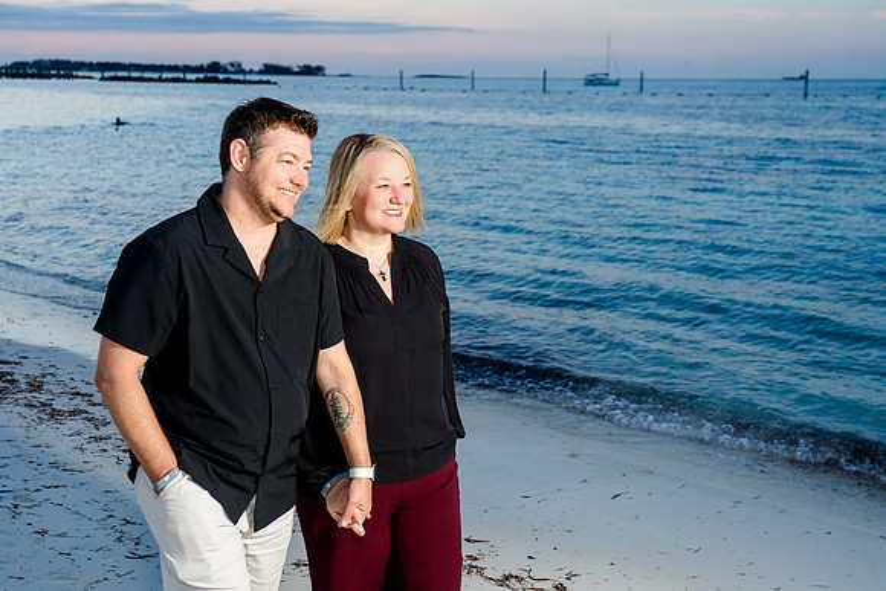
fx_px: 1157
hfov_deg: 41.9
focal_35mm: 47
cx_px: 443
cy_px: 296
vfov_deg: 28.7
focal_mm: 47
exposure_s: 1/200
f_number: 5.6
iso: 400
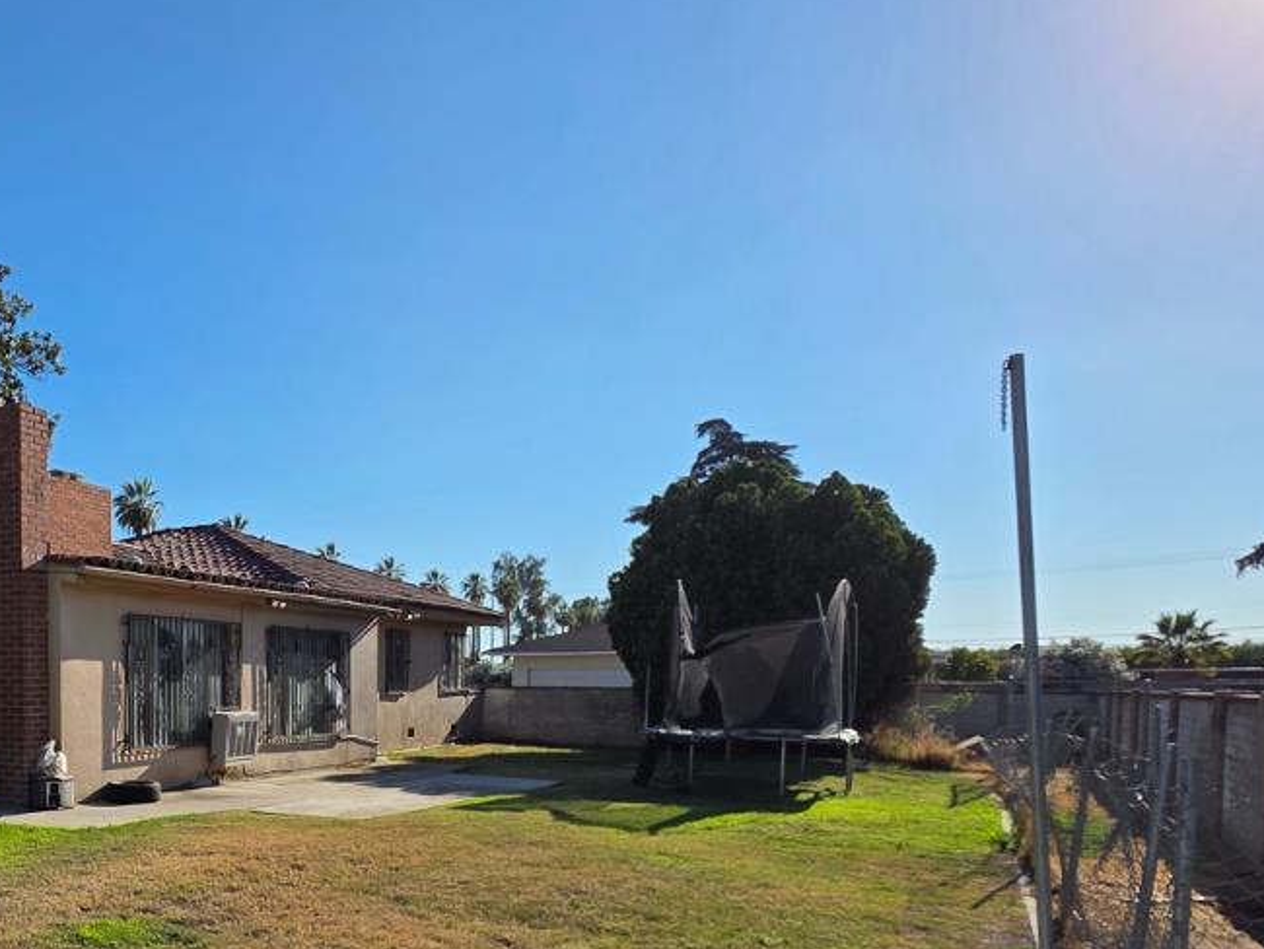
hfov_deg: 55.0
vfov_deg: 44.4
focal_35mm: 30
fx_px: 1096
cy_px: 769
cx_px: 222
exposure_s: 1/3194
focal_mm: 2.2
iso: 40
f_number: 1.9
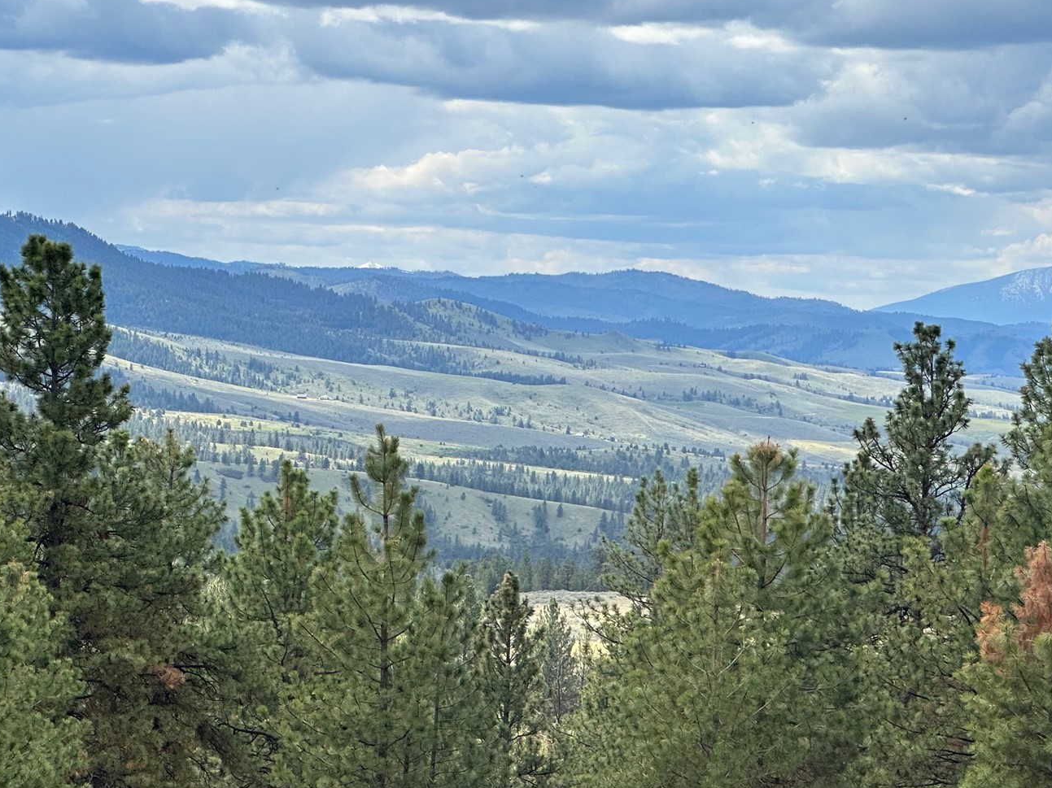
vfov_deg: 12.1
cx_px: 511
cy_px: 406
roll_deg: -1.7
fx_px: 3707
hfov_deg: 16.2
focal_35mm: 122
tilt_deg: -1.9
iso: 32
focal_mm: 9
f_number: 2.8
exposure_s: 1/903
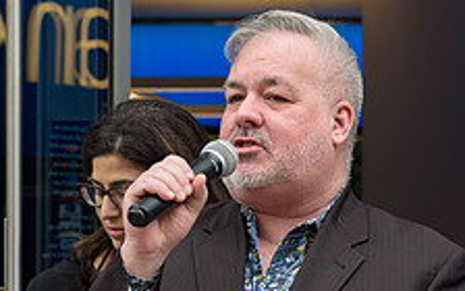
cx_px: 235
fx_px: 2344
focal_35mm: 185
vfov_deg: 7.1
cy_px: 217
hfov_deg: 11.3
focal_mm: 70
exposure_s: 1/250
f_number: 5
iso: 200
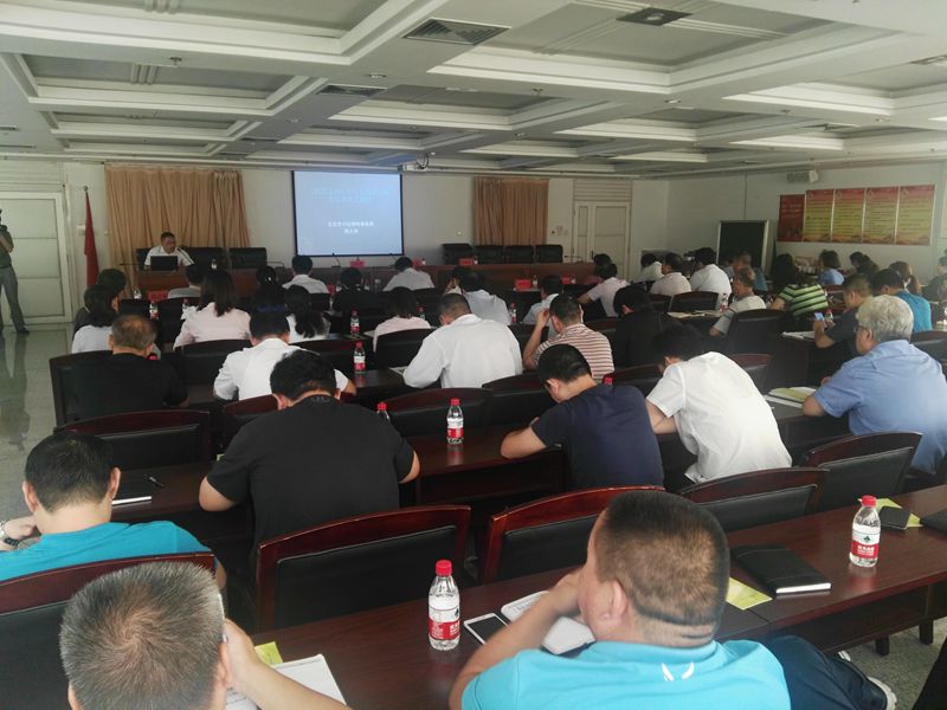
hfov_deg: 63.4
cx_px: 474
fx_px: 766
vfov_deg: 49.7
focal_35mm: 28
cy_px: 355
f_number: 2
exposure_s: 1/25
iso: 69
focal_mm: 2.96
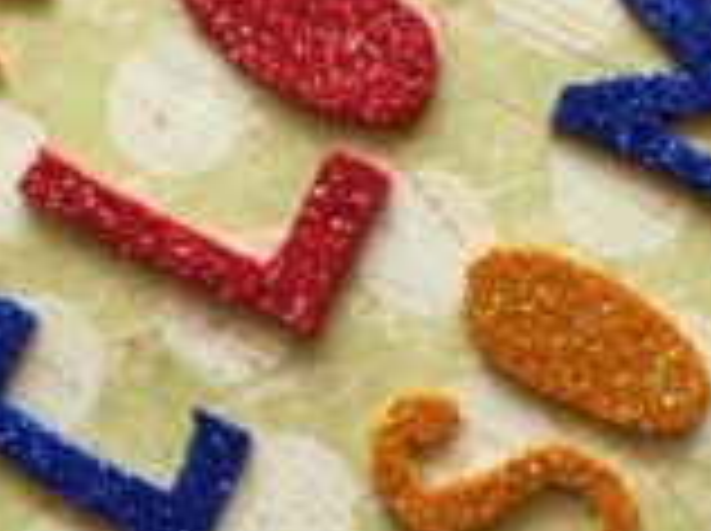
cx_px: 333
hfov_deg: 19.9
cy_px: -40
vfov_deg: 14.6
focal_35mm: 99
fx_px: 2030
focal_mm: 3.83
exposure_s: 1/33.3
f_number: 2.2
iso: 64
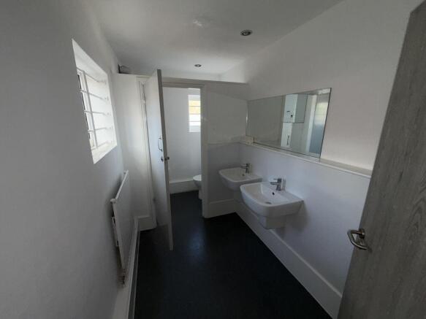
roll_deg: +0.3
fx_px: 172
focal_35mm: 14
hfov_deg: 102.1
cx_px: 213
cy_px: 160
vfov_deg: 85.7
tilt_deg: -13.4
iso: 64
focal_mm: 2.22
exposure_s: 1/121
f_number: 2.2
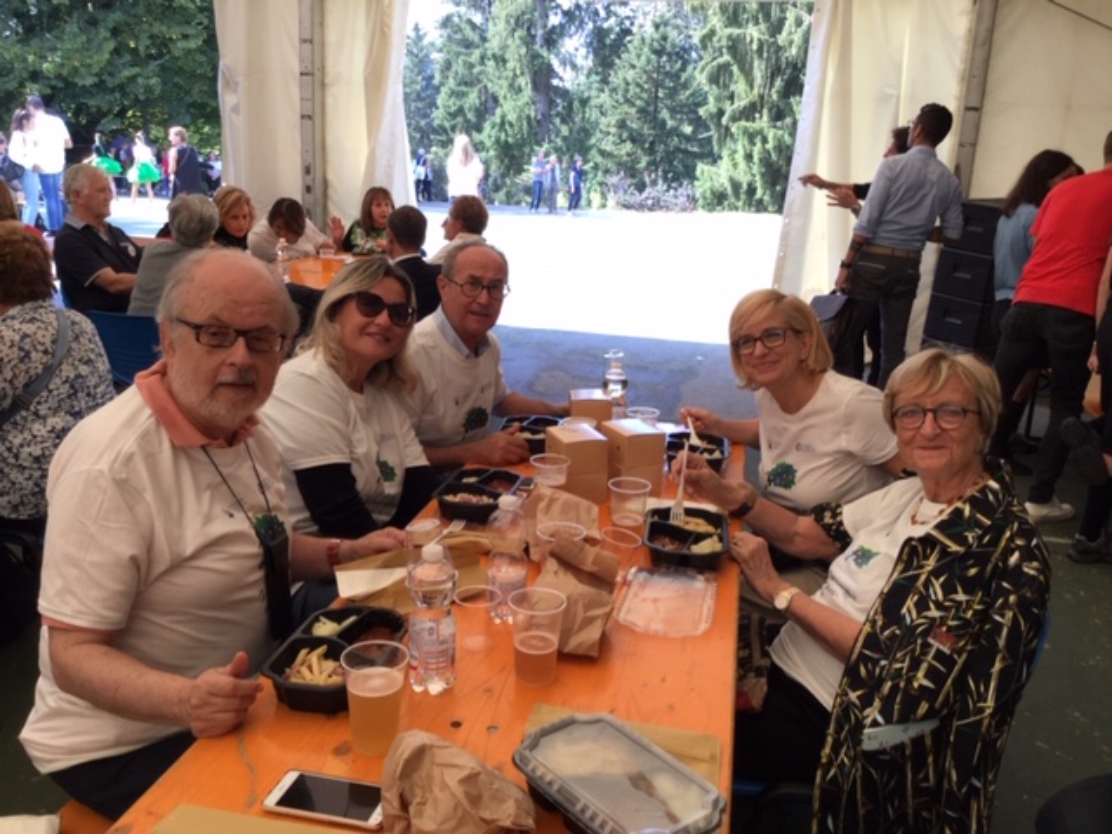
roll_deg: -4.5
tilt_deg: -18.1
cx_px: 556
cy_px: 417
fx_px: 996
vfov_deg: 45.4
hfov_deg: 58.4
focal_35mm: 31
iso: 32
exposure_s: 1/100
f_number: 2.4
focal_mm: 3.3
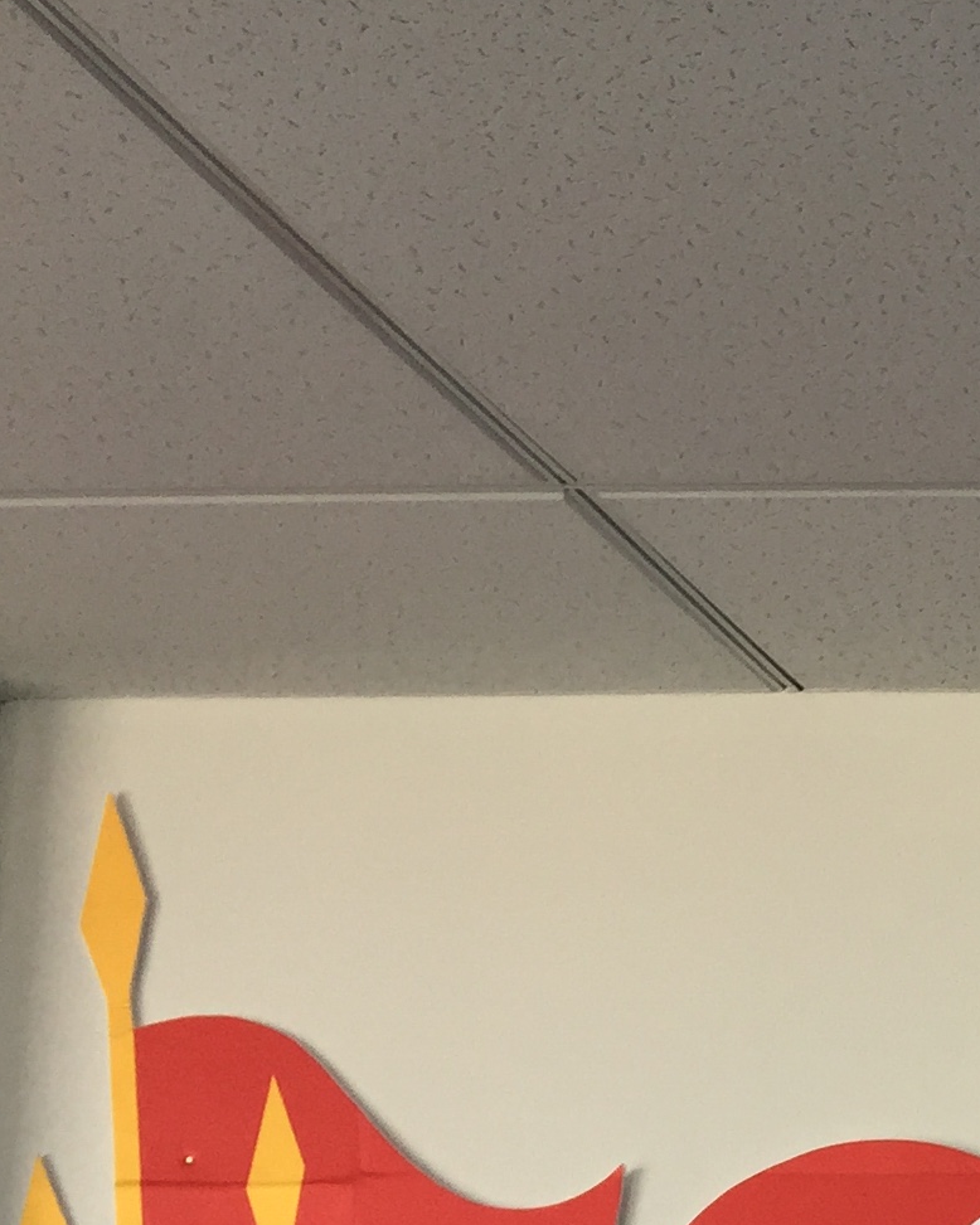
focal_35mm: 95
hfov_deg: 13.5
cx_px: 2034
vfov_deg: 19.1
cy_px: 1449
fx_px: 3445
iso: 40
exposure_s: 1/100
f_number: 2.2
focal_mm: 4.15
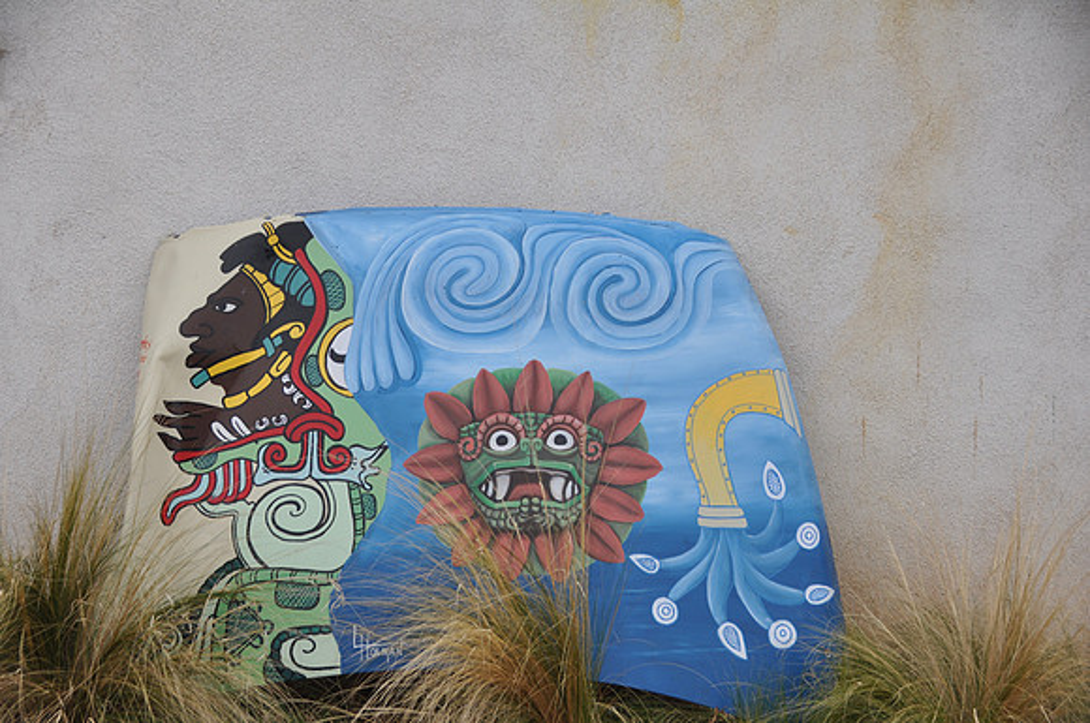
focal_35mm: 84
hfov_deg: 24.2
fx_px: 2540
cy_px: 362
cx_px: 545
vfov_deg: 16.2
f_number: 6.3
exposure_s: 1/160
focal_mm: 56
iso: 200
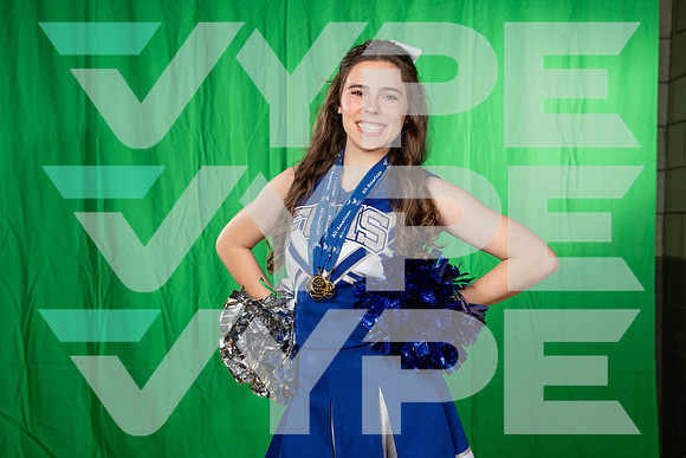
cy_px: 229
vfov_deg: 24.6
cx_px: 343
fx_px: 1048
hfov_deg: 36.2
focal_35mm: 55
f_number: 5
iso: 160
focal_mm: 55
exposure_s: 1/250
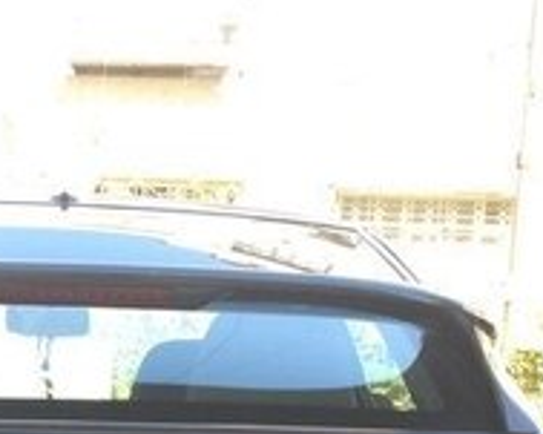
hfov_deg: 19.3
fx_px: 1590
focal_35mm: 99
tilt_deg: -9.7
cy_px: 591
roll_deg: -3.3
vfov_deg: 14.7
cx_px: 147
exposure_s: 1/158
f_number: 2.2
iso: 32
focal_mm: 4.15
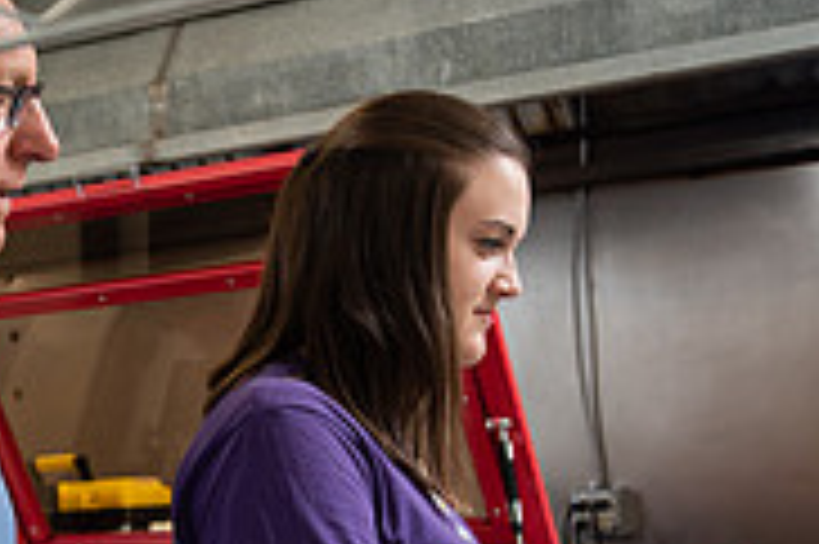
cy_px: 474
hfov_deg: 23.7
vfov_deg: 16.2
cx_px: 50
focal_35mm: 83
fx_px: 1887
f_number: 4
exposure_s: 1/200
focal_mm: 26
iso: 400
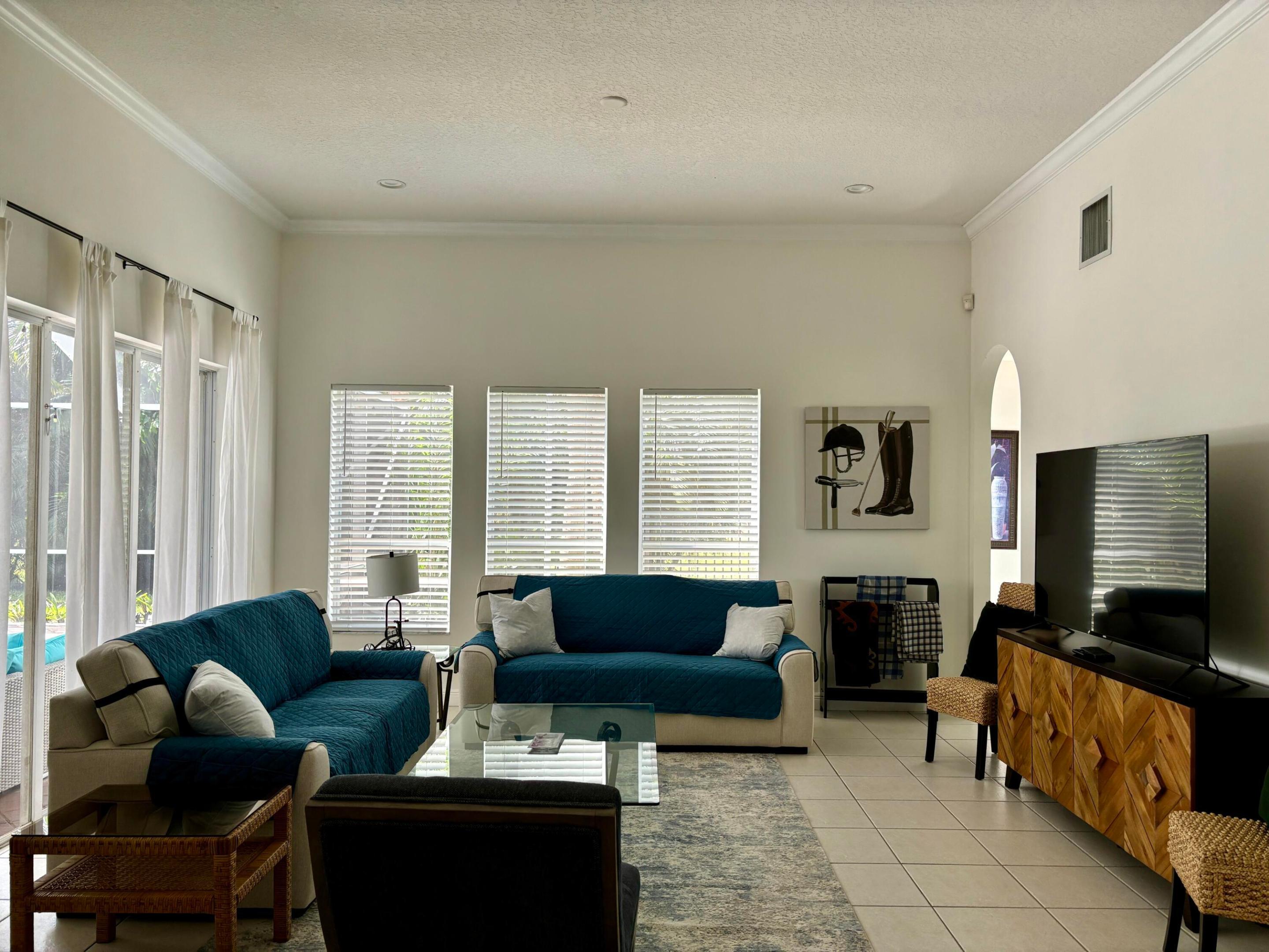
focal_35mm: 26
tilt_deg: +2.0
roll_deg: -0.5
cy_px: 476
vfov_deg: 53.1
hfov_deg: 67.3
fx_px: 953
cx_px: 634
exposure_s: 1/121
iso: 64
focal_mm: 5.96
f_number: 1.6
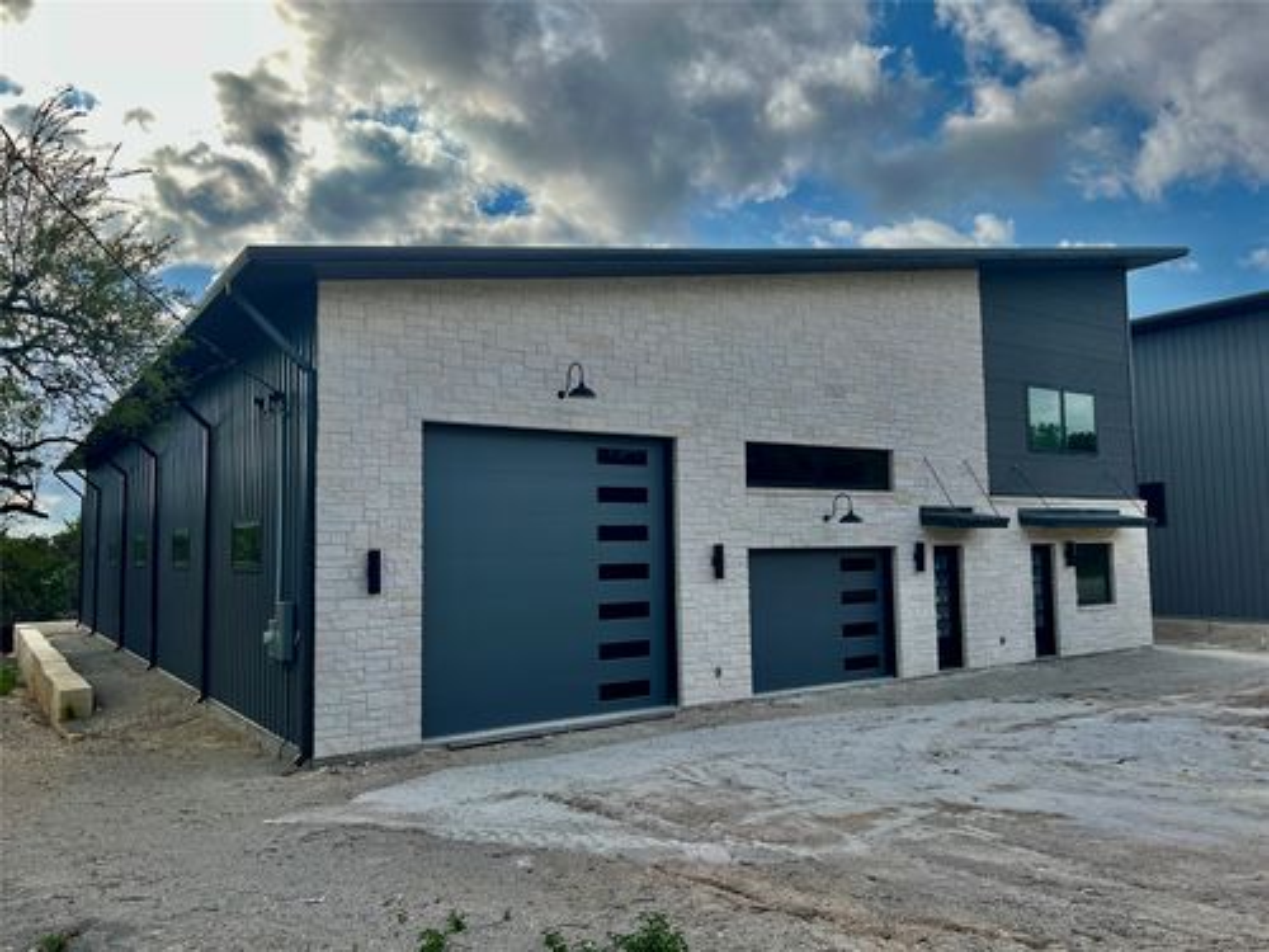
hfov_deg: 67.3
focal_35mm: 26
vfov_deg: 53.1
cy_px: 476
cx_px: 634
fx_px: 953
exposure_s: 1/3571
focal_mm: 5.7
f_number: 1.5
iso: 50
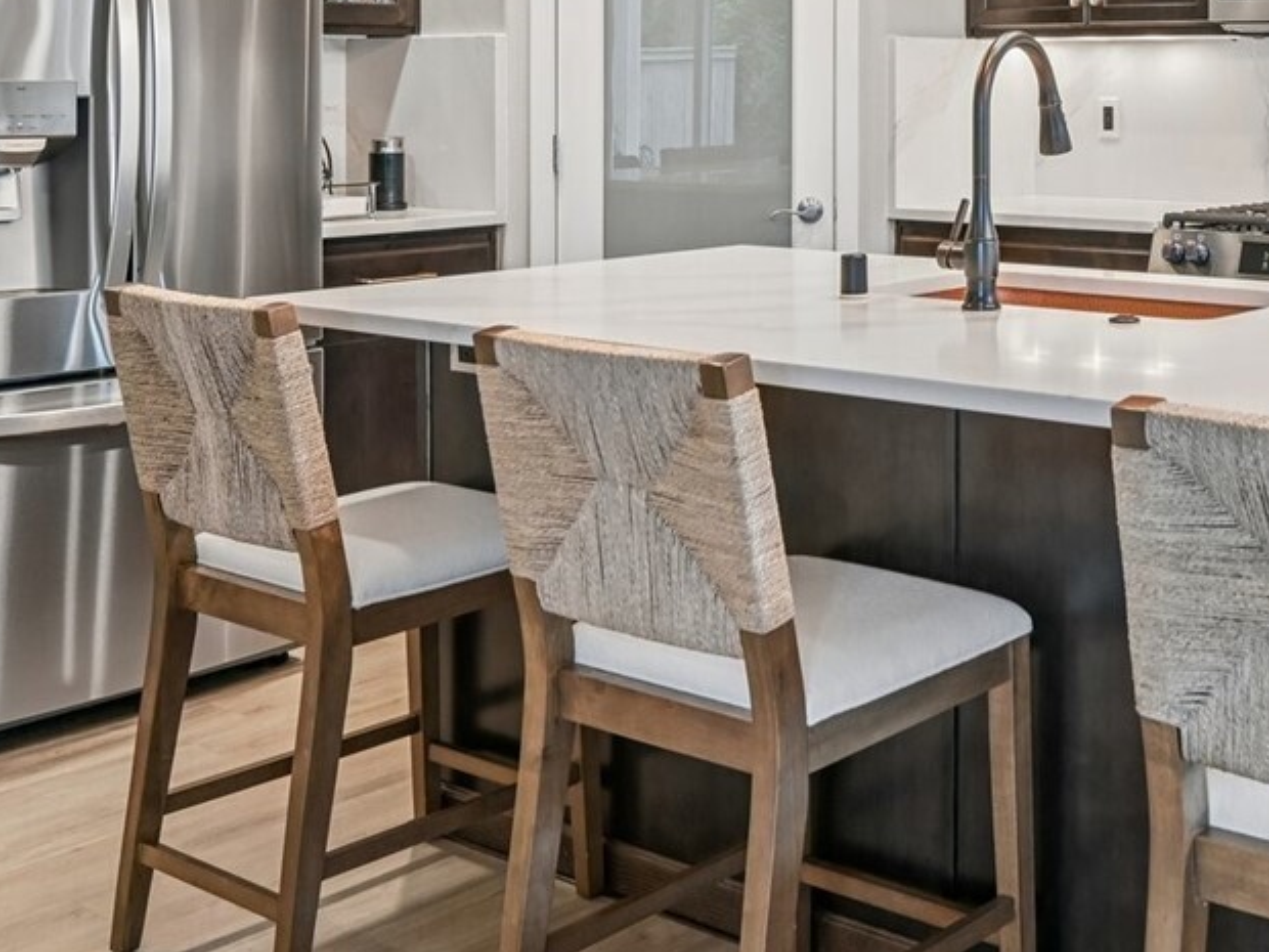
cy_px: 52
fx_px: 1833
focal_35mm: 50
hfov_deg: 36.5
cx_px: 1071
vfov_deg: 27.8
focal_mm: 19
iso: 400
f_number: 8
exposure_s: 1/6
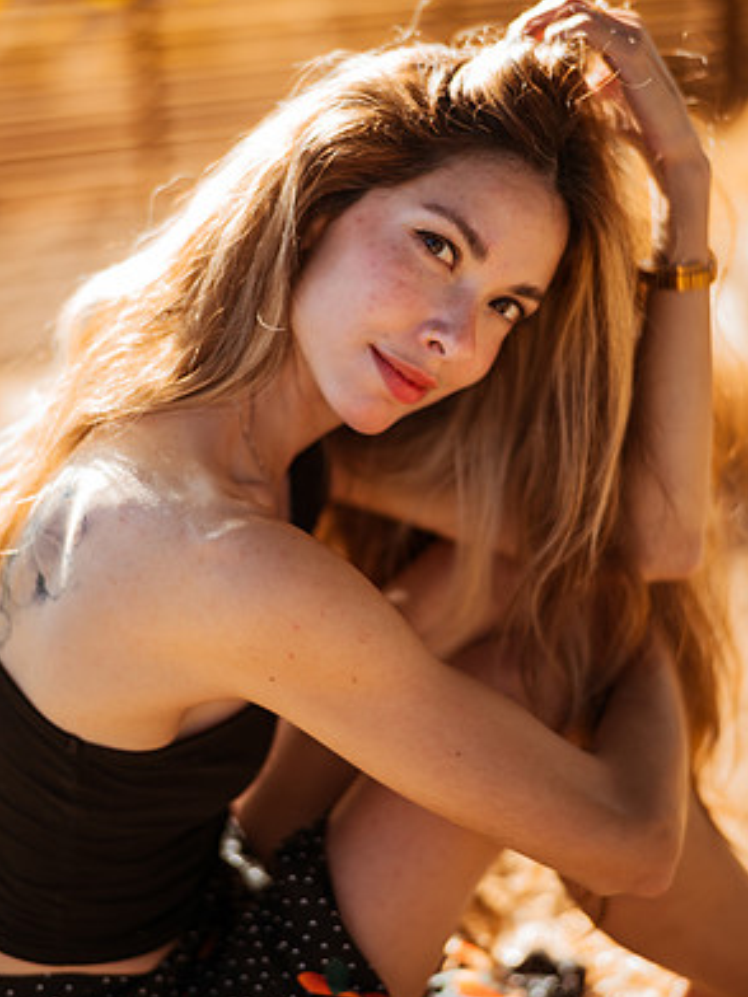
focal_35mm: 64
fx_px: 1844
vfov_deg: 30.2
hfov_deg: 22.9
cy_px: 445
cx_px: 377
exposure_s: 1/800
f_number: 1.4
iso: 50
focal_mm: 58
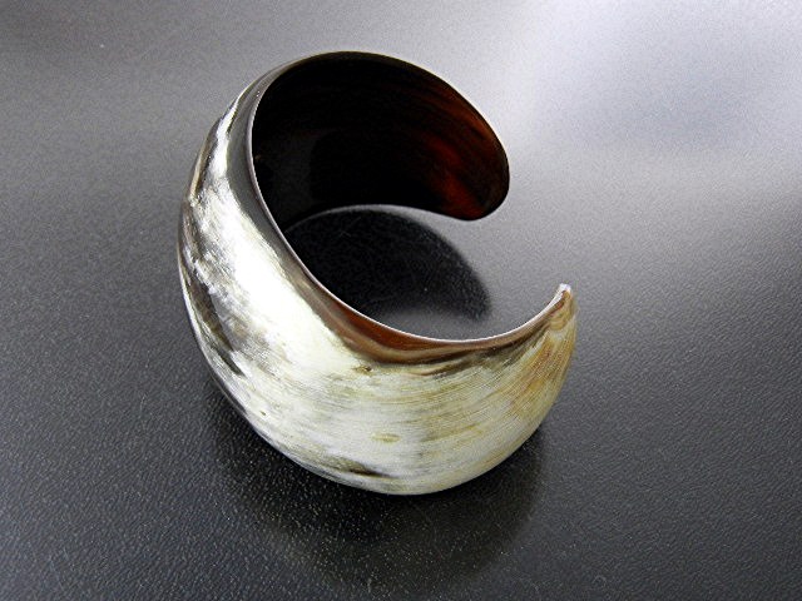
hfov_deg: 42.1
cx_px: 401
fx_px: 1043
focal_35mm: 45
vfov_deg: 32.2
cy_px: 300
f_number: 3.8
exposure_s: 1/20.1
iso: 400
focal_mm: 8.1
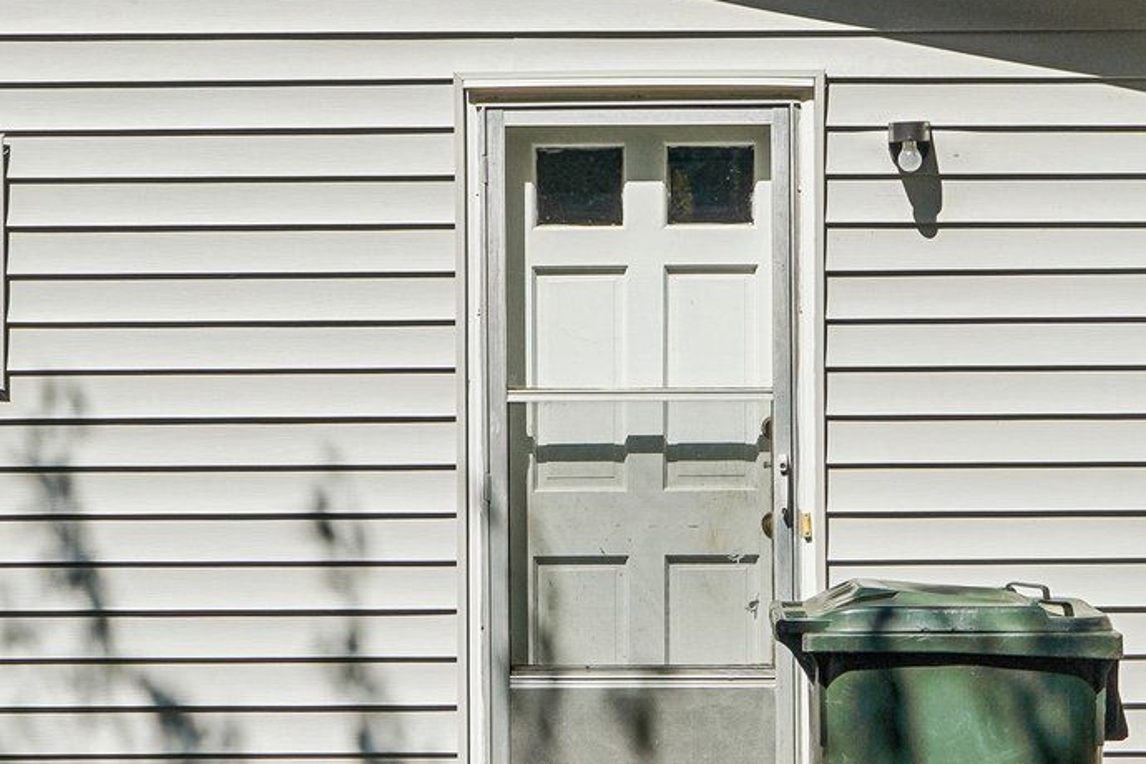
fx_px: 2833
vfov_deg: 15.4
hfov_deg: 22.8
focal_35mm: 89
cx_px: 784
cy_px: 341
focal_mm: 20
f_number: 8
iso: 100
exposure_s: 1/250
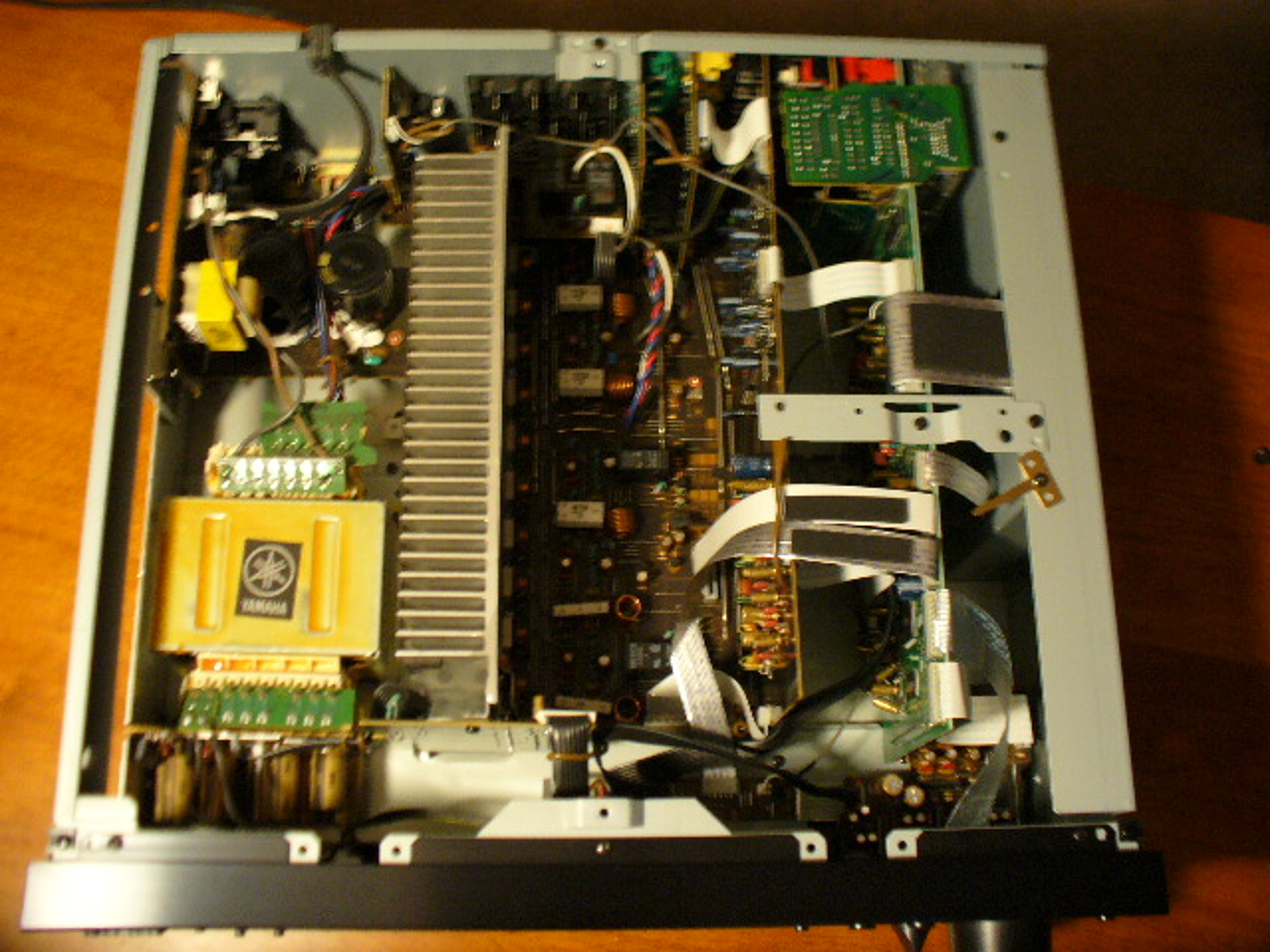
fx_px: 1357
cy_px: 476
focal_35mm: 37
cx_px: 635
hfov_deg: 50.1
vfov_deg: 38.7
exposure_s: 1/8
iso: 200
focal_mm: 6.1
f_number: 2.8
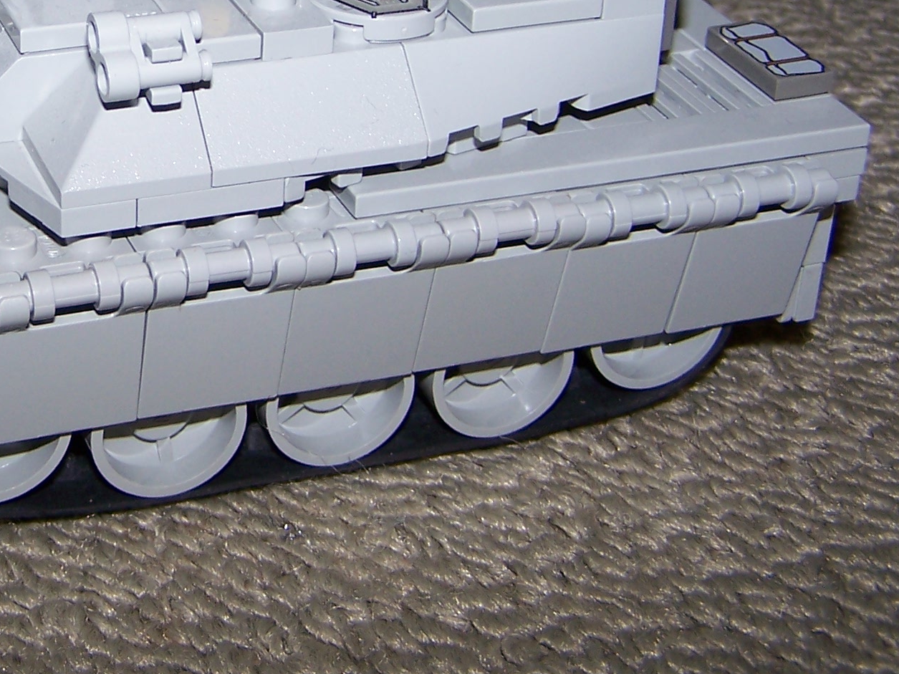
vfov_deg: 18.5
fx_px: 2026
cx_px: 95
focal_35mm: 78
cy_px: 49
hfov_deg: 24.3
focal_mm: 6.3
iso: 80
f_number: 2.8
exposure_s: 1/60
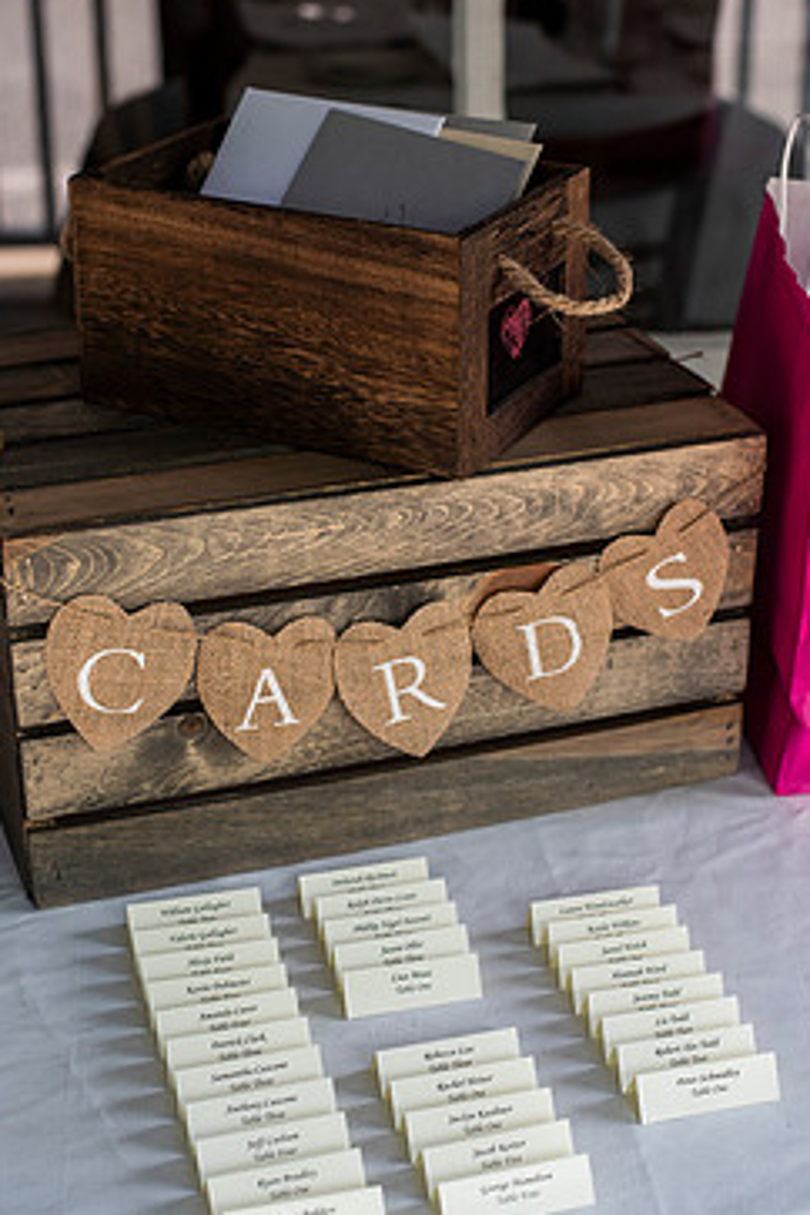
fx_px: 2092
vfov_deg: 32.4
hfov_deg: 21.9
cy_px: 596
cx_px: 415
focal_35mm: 62
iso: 640
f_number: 3.5
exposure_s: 1/200
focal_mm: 50
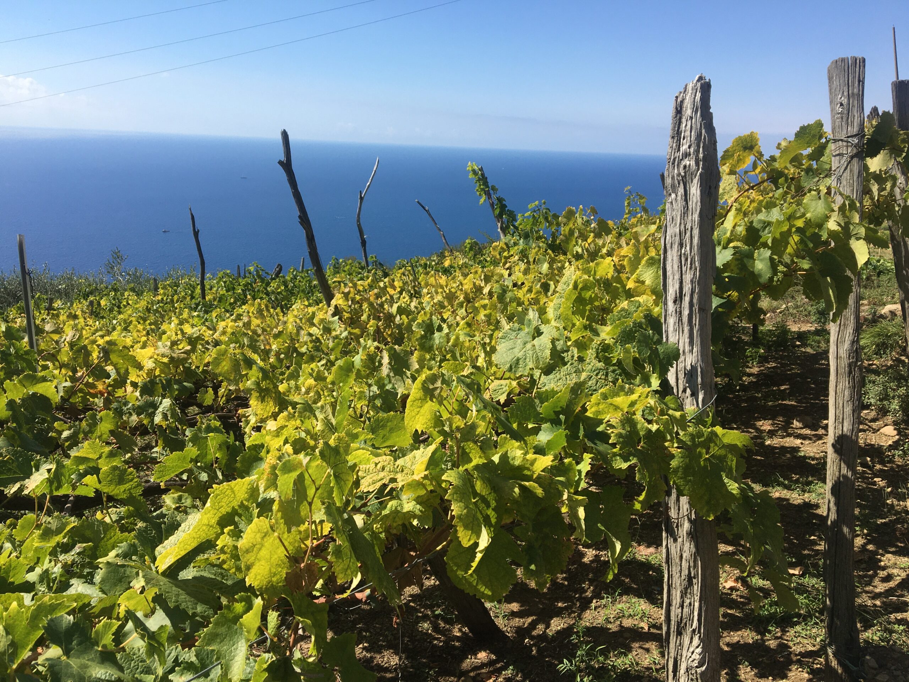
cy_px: 341
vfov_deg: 48.2
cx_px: 454
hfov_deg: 61.7
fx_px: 762
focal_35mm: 29
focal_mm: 4.15
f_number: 2.2
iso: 25
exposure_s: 1/1972
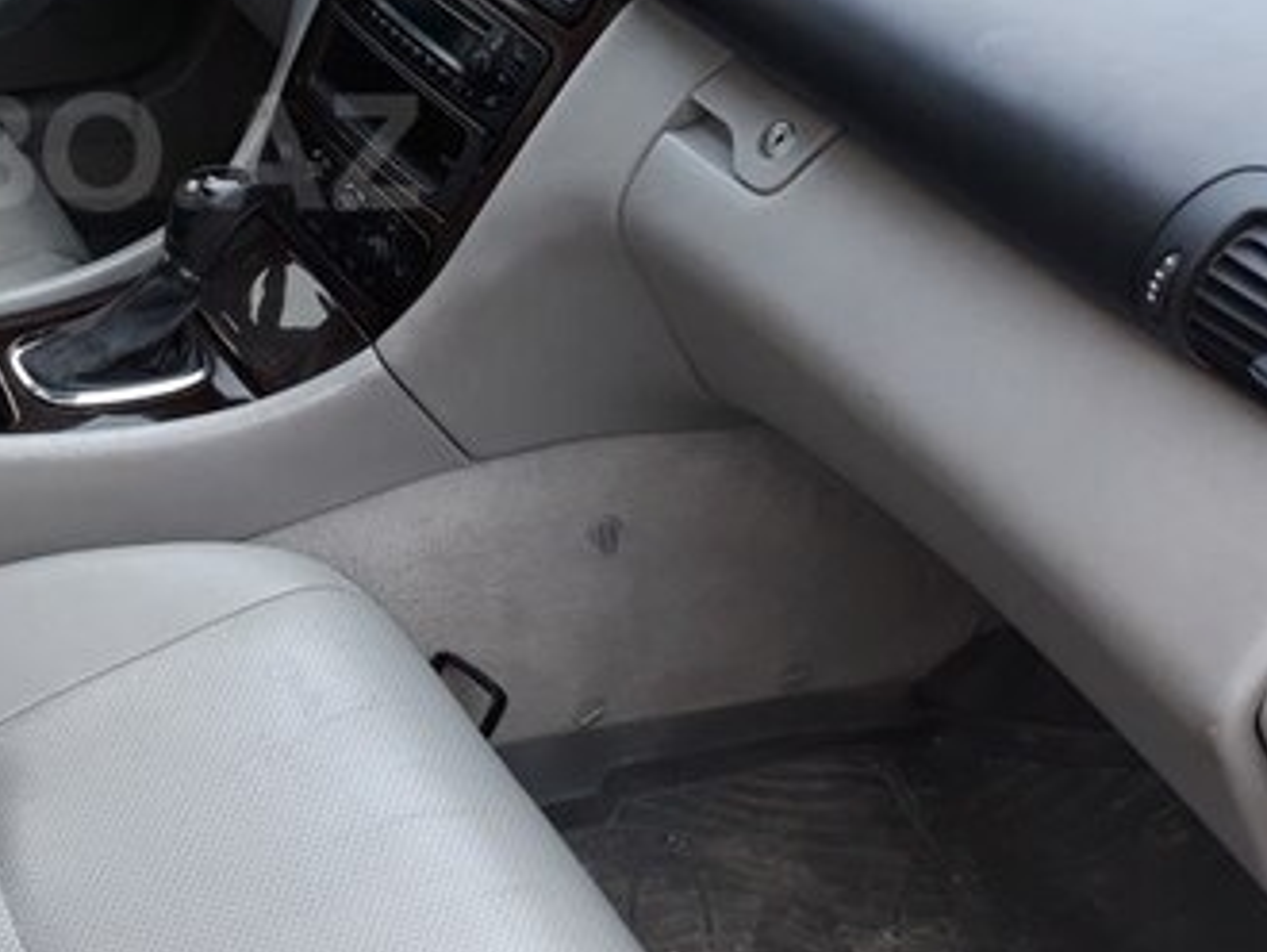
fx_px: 1978
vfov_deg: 26.4
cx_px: 27
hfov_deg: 32.9
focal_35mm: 54
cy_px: 152
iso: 40
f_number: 1.7
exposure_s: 1/100
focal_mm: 3.71
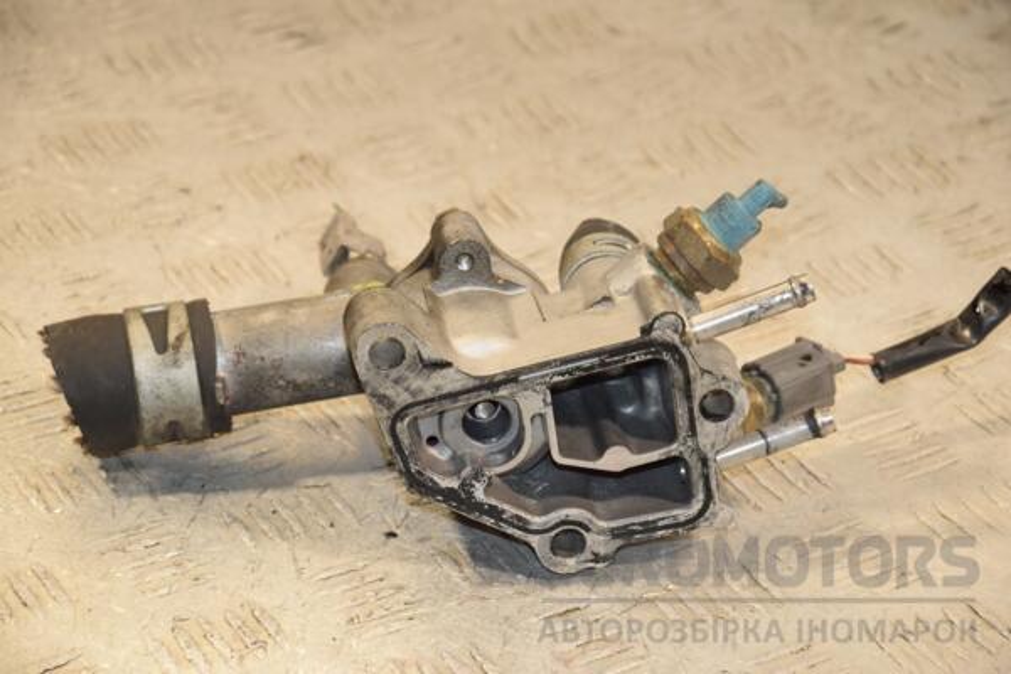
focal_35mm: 158
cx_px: 506
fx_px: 4423
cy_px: 337
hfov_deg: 13.0
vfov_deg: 8.7
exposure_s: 1/200
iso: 800
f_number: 7.1
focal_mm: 105
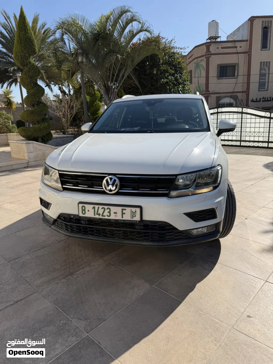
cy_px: 182
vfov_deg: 71.6
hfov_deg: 56.8
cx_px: 136
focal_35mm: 24
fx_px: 252
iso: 80
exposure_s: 1/4673
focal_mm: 6.76
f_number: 1.78
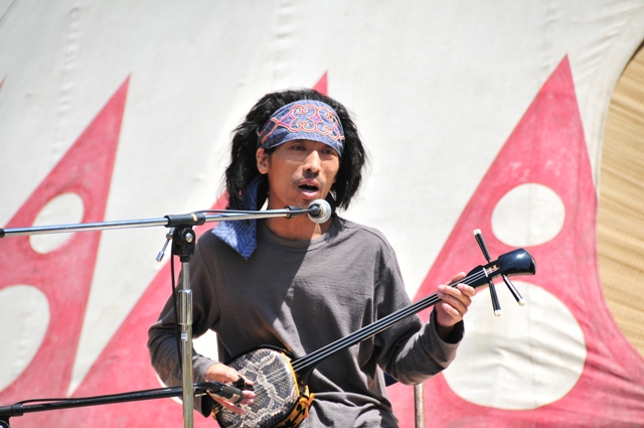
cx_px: 322
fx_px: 5360
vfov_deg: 4.6
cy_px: 214
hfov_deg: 6.9
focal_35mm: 300
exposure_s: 1/320
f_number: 5.6
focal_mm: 200
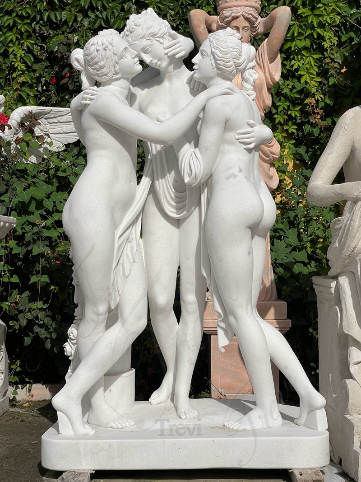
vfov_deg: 30.3
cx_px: 180
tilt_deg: +2.8
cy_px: 241
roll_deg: -0.7
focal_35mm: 64
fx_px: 890
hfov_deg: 22.9
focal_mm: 7.5
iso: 25
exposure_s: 1/5814
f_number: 2.2
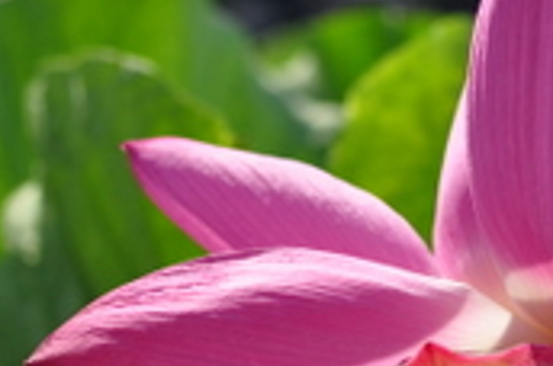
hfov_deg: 13.6
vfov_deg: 9.3
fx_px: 2245
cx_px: 666
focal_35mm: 146
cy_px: 239
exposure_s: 1/4000
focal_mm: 35
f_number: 3.5
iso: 200
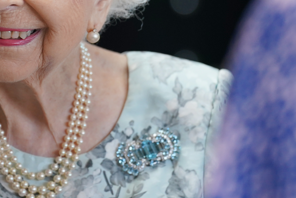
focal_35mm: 535
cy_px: 11
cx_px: 94
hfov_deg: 3.9
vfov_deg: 2.6
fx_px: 4398
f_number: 2.8
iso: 1250
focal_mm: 200
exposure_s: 1/640
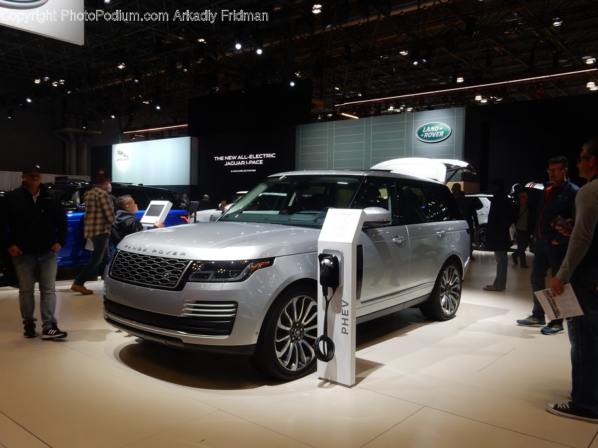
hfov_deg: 60.0
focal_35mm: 30
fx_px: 518
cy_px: 224
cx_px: 299
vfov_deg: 46.8
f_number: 4
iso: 125
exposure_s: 1/50
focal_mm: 5.4
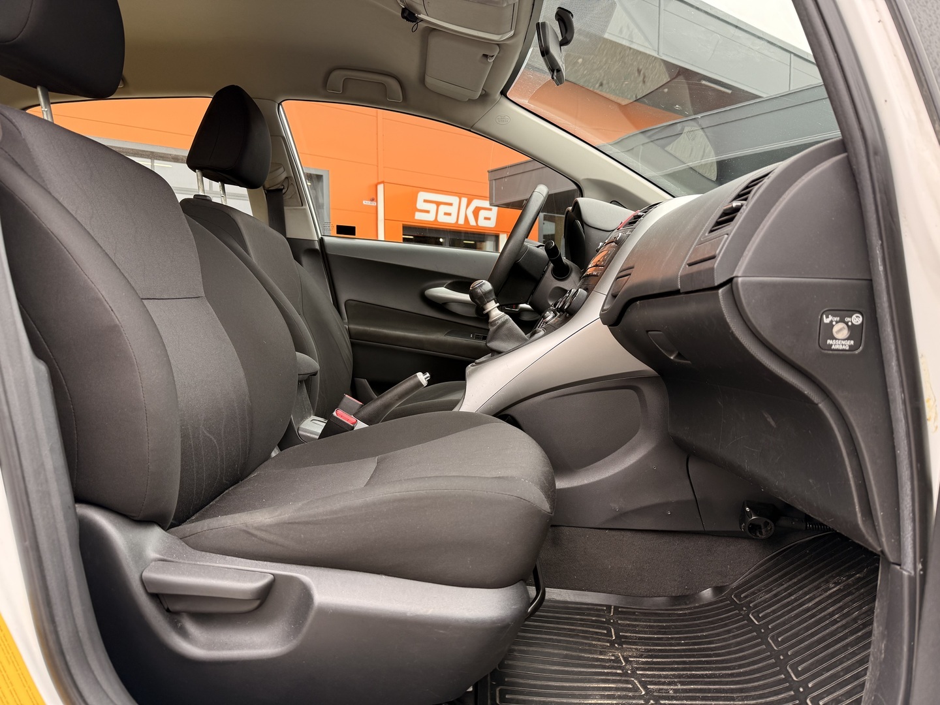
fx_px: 652
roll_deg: +0.0
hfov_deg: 71.6
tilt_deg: -3.7
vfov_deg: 56.8
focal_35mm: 24
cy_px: 352
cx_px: 470
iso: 50
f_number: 1.78
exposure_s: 1/136
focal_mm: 6.76
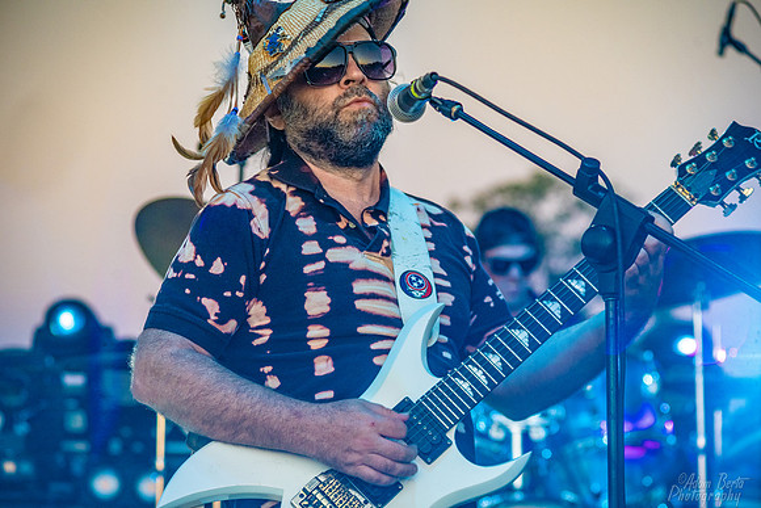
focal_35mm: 130
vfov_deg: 10.6
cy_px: 254
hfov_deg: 15.8
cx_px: 380
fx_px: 2749
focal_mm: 130
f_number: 5
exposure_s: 1/250
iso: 3200
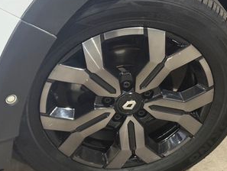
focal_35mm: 76
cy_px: 90
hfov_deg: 25.6
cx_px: 134
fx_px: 499
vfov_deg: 19.5
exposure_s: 1/20
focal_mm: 6.76
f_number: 1.78
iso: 640
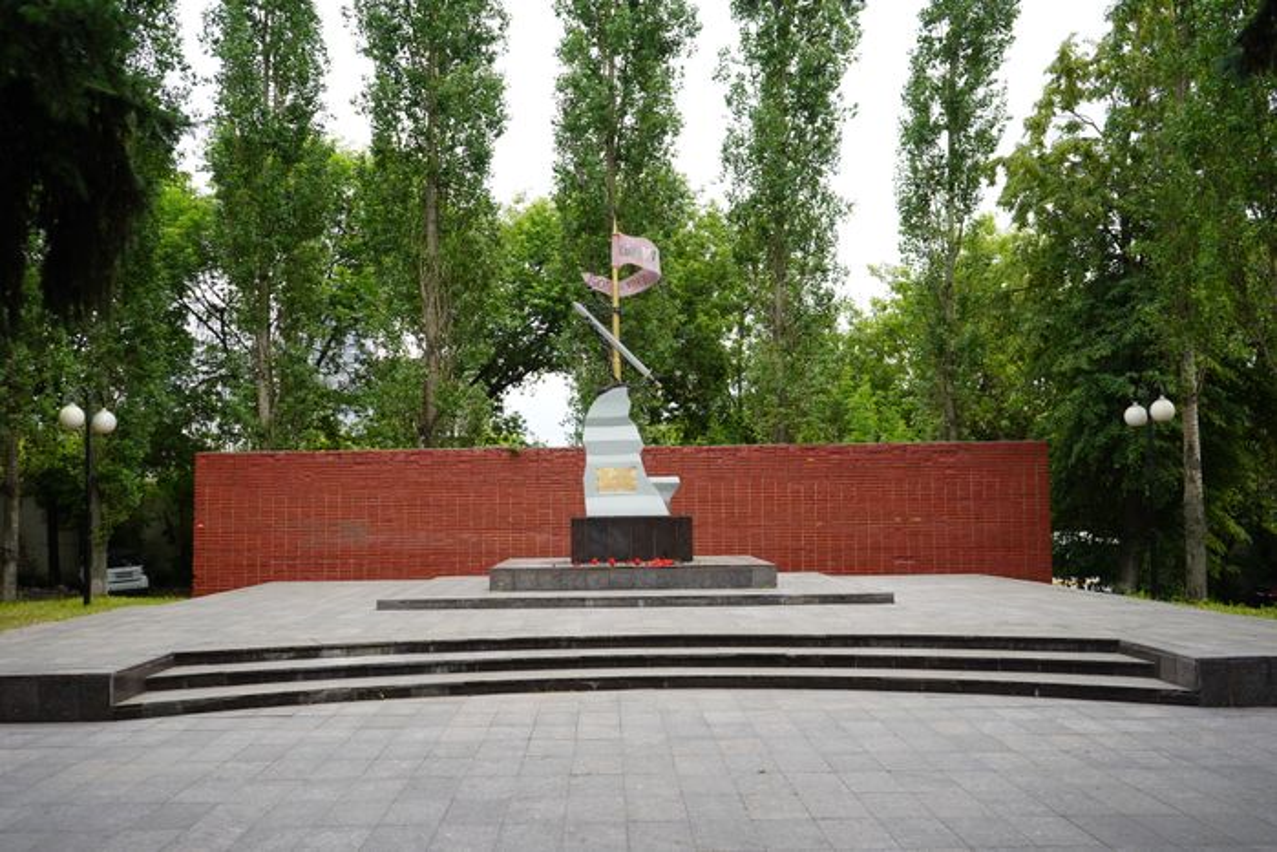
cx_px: 638
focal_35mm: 37
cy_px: 426
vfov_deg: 35.9
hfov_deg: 51.9
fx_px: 1312
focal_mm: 37
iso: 100
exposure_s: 1/100
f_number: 5.6
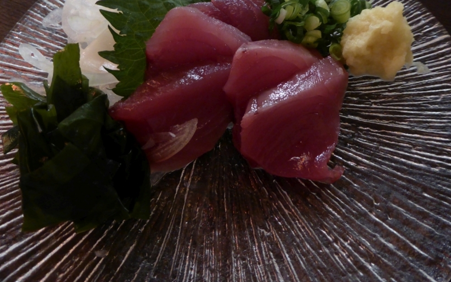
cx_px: 228
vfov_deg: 45.8
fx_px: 332
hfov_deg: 68.4
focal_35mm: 27
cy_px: 115
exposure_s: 1/6
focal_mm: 4.3
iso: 400
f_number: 3.3
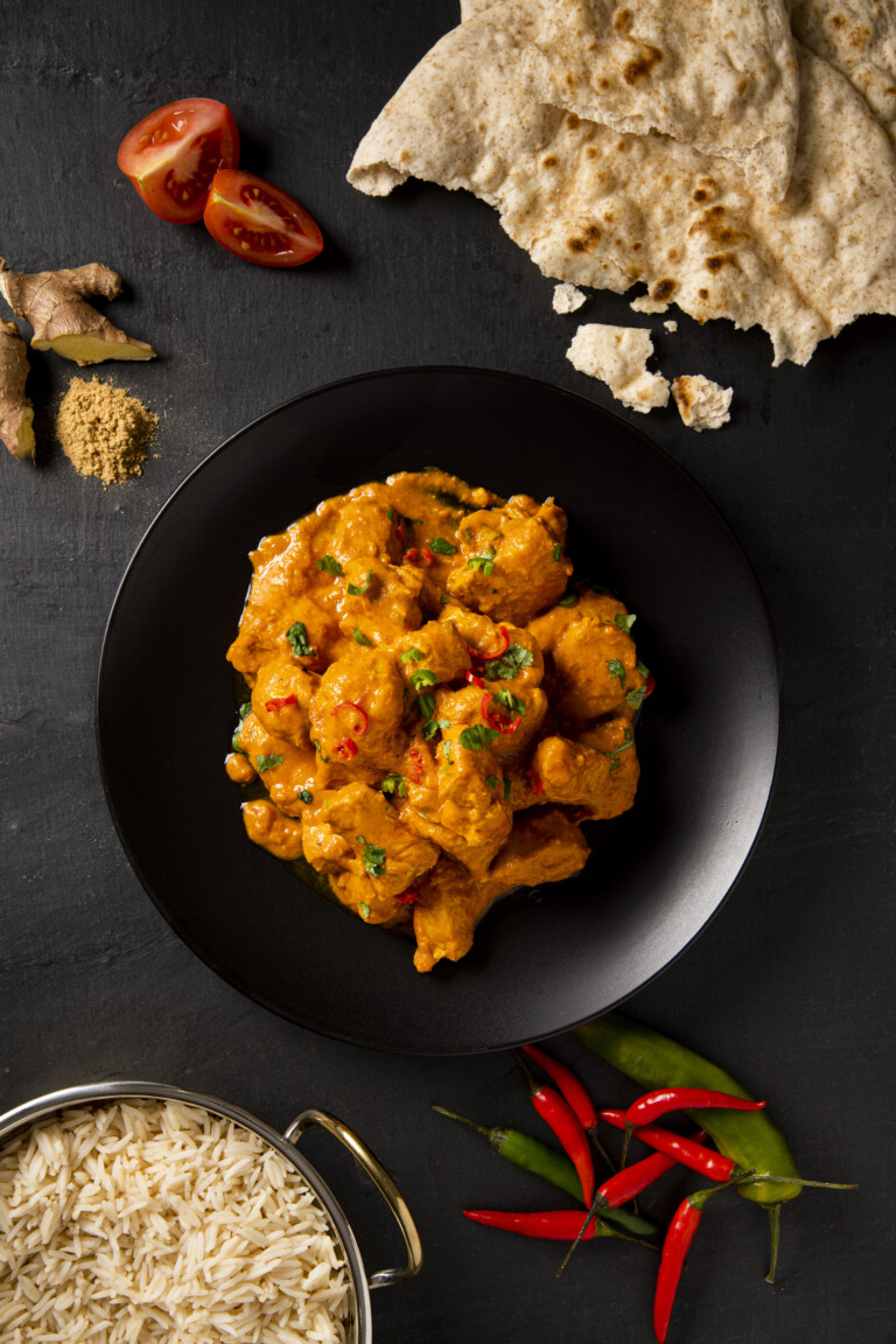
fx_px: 2165
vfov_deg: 34.5
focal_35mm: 58
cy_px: 672
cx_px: 448
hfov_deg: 23.4
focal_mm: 58
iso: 125
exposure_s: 1/125
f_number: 8
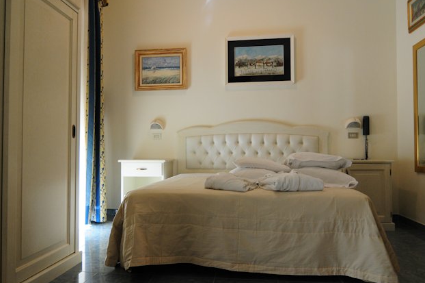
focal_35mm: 27
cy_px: 142
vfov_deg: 47.8
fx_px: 318
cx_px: 203
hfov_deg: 67.4
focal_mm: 14
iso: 640
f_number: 4
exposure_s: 1/60
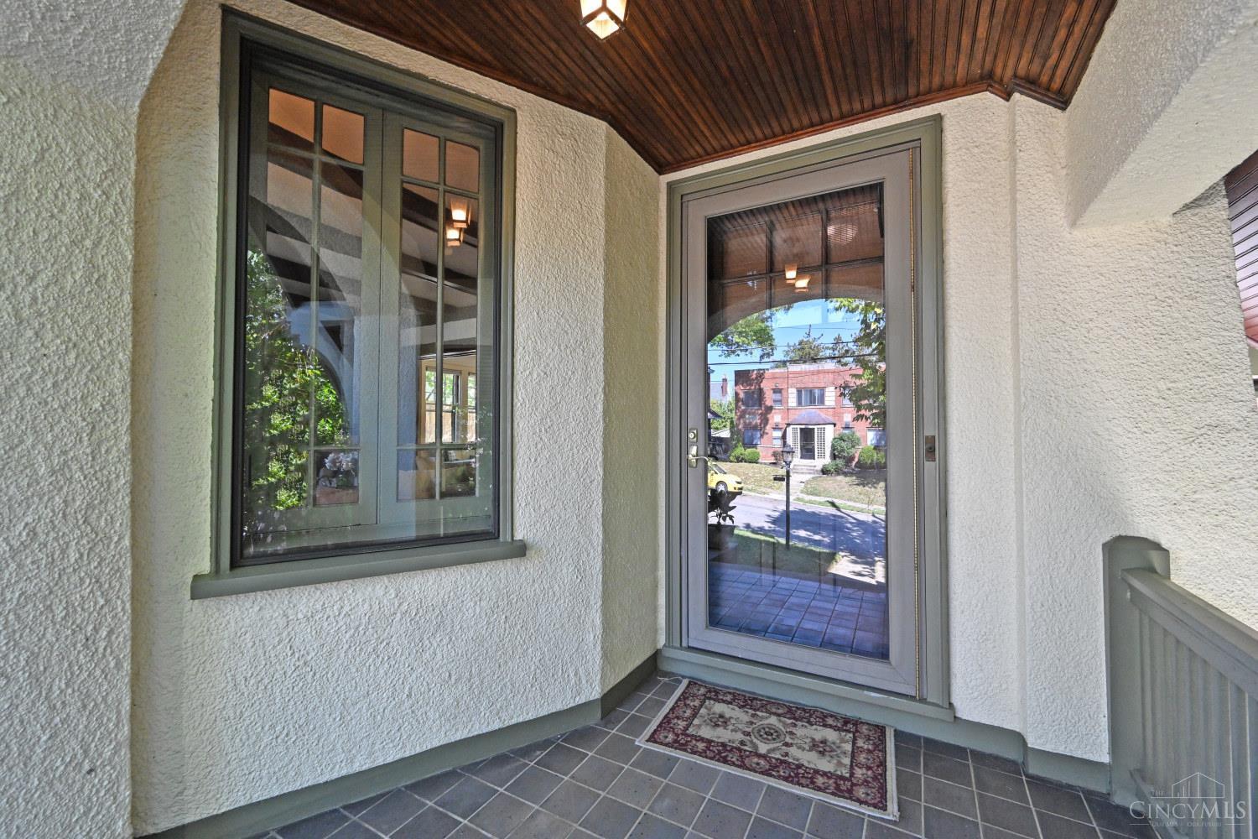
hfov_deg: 104.3
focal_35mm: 14
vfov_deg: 81.2
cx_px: 629
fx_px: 489
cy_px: 420
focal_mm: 14
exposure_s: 1/125
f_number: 10
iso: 1400
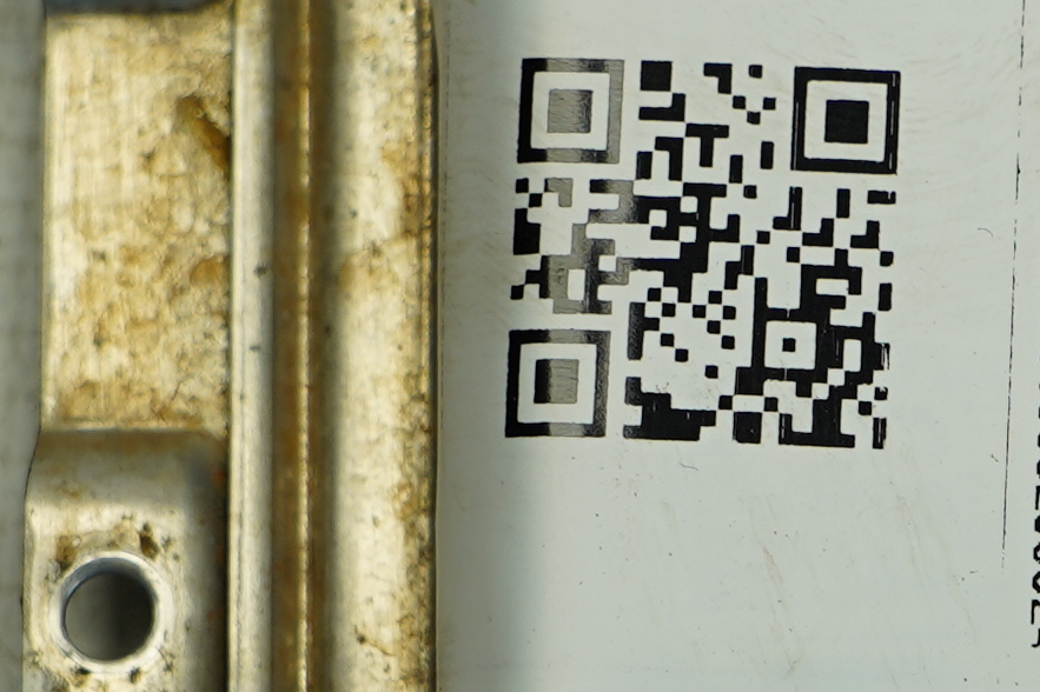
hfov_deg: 12.4
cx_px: 947
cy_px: 641
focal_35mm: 165
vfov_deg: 8.3
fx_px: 4765
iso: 100
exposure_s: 1/80
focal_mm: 25
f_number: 4
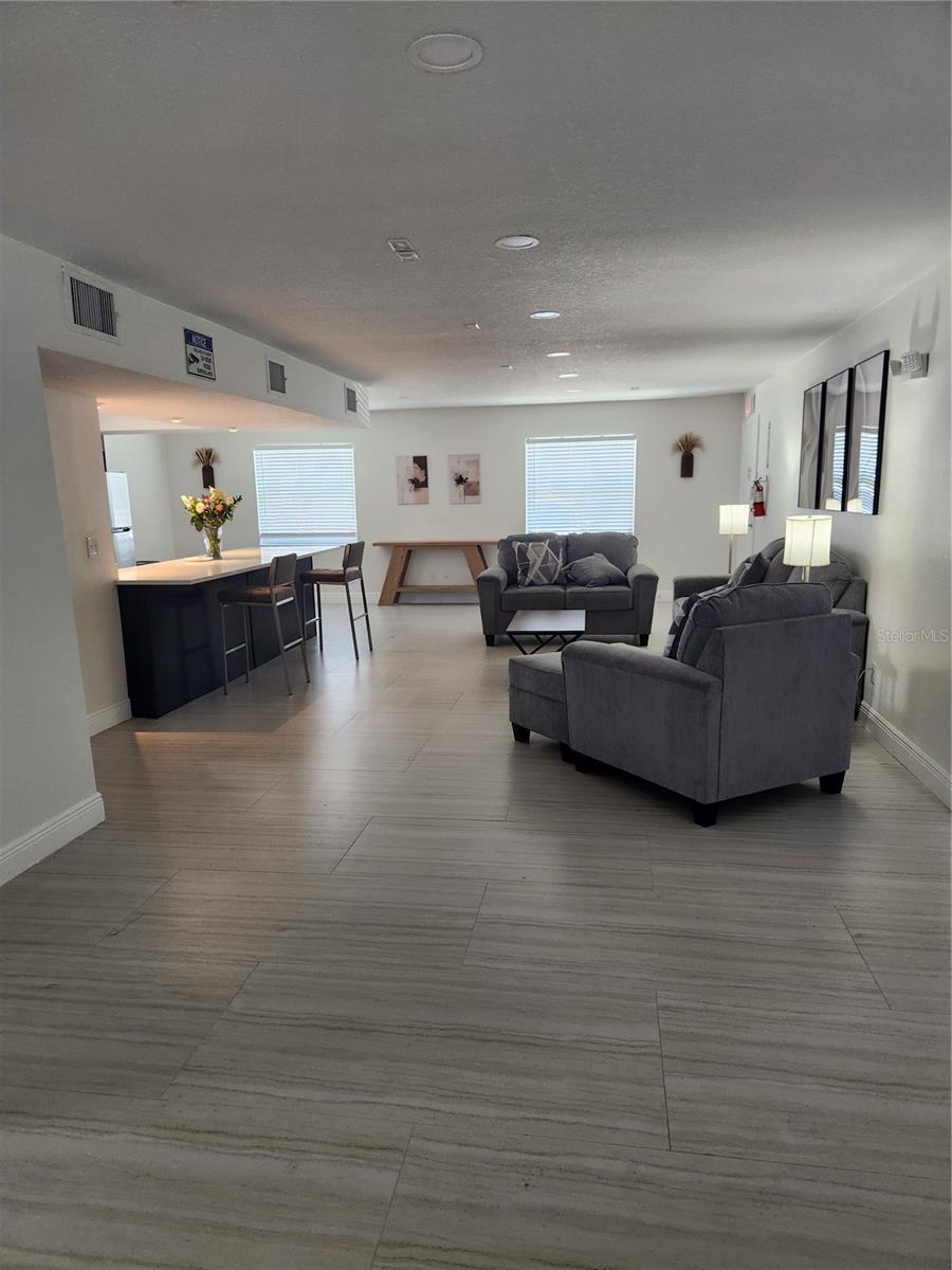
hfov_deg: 58.9
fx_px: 843
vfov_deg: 73.9
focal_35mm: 23
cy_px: 635
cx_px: 476
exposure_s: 1/120
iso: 200
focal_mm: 5.4
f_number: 1.8
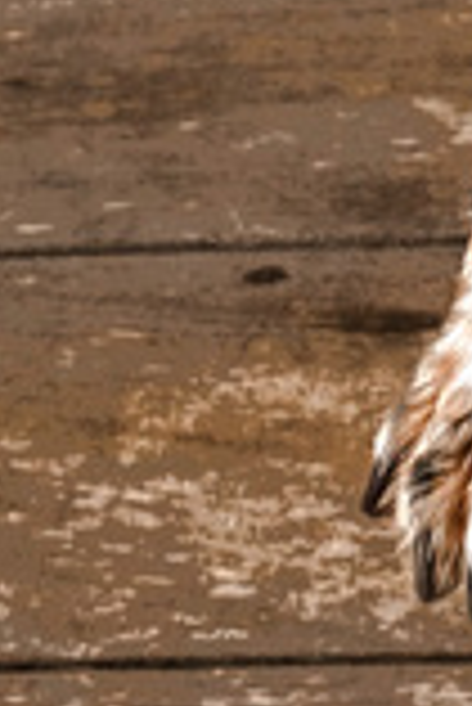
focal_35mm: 176
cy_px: -423
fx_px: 3453
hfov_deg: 7.8
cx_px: 391
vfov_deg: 11.1
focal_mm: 4.25
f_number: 1.8
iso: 32
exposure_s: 1/3500
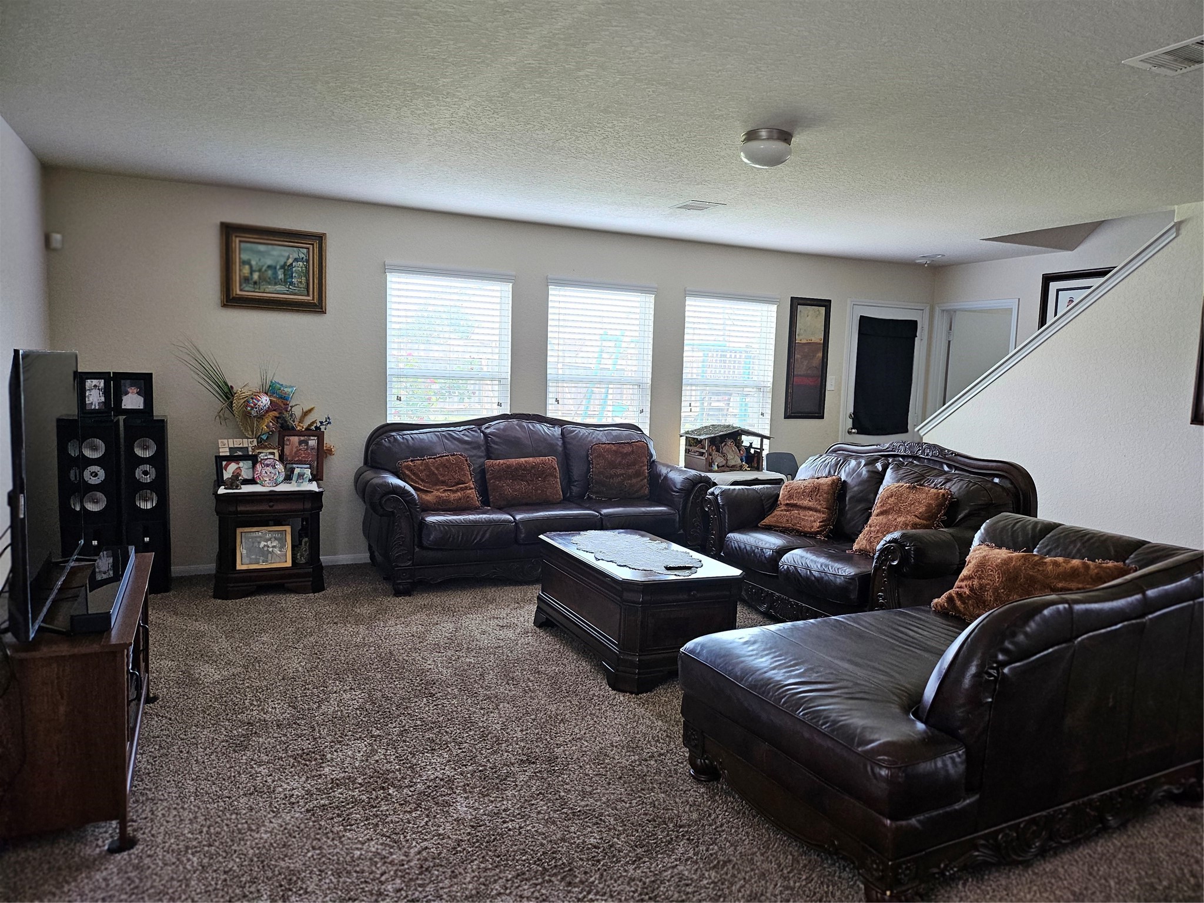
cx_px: 602
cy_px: 452
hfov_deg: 71.6
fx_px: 835
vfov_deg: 56.8
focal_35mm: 24
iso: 200
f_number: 1.8
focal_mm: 5
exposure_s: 1/120
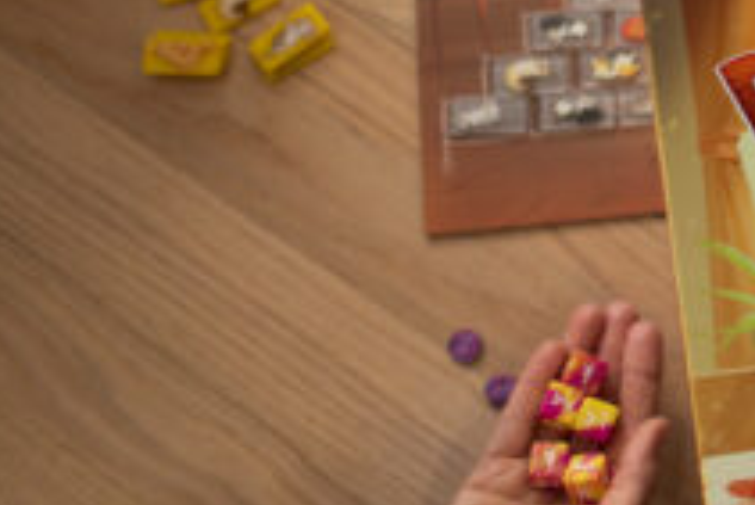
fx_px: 1973
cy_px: 150
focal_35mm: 94
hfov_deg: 19.8
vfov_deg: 14.5
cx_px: 998
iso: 1250
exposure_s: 1/400
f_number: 2.5
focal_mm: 35
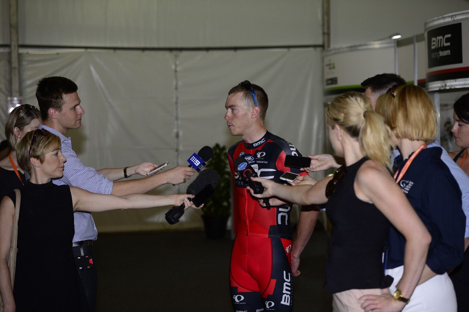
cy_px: 156
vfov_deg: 19.4
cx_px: 234
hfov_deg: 28.9
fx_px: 911
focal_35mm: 70
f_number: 2.8
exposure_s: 1/250
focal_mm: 70
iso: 400
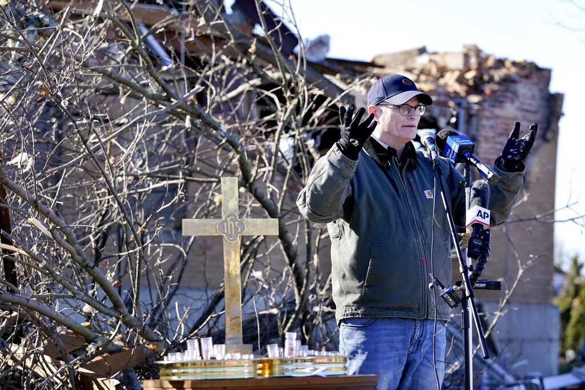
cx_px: 292
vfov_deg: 9.5
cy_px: 195
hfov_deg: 14.2
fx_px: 2340
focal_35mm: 144
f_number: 5.6
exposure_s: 1/2500
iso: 1250
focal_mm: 144
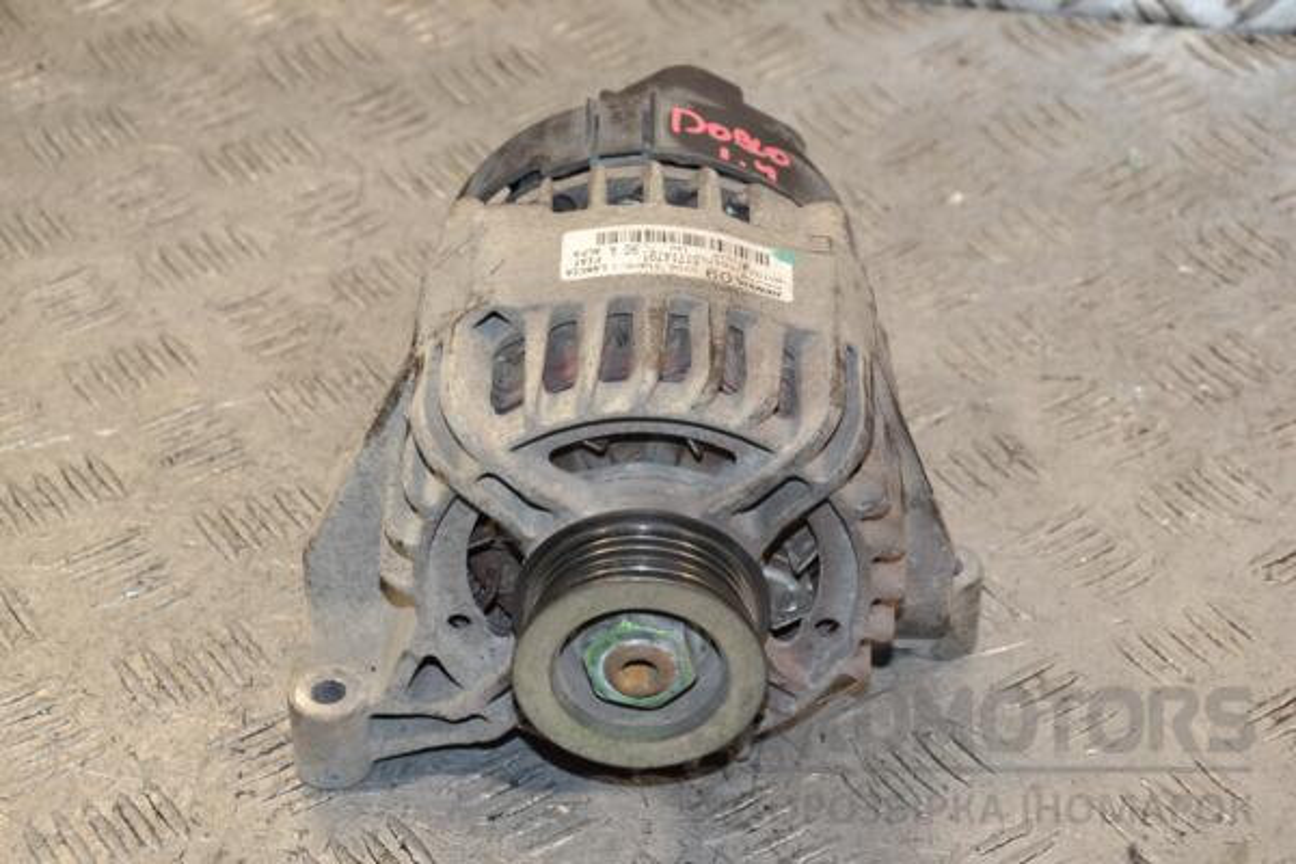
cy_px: 432
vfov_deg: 18.2
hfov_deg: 27.0
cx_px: 648
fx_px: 2700
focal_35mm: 75
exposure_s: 1/200
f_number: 7.1
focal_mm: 50
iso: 800
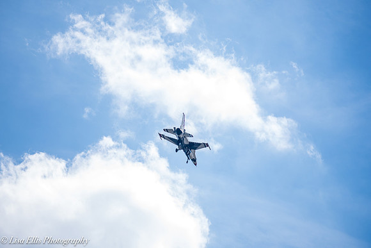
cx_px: 186
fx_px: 2474
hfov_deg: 8.6
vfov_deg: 5.7
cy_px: 124
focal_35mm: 240
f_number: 5
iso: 100
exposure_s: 1/1000
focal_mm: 200
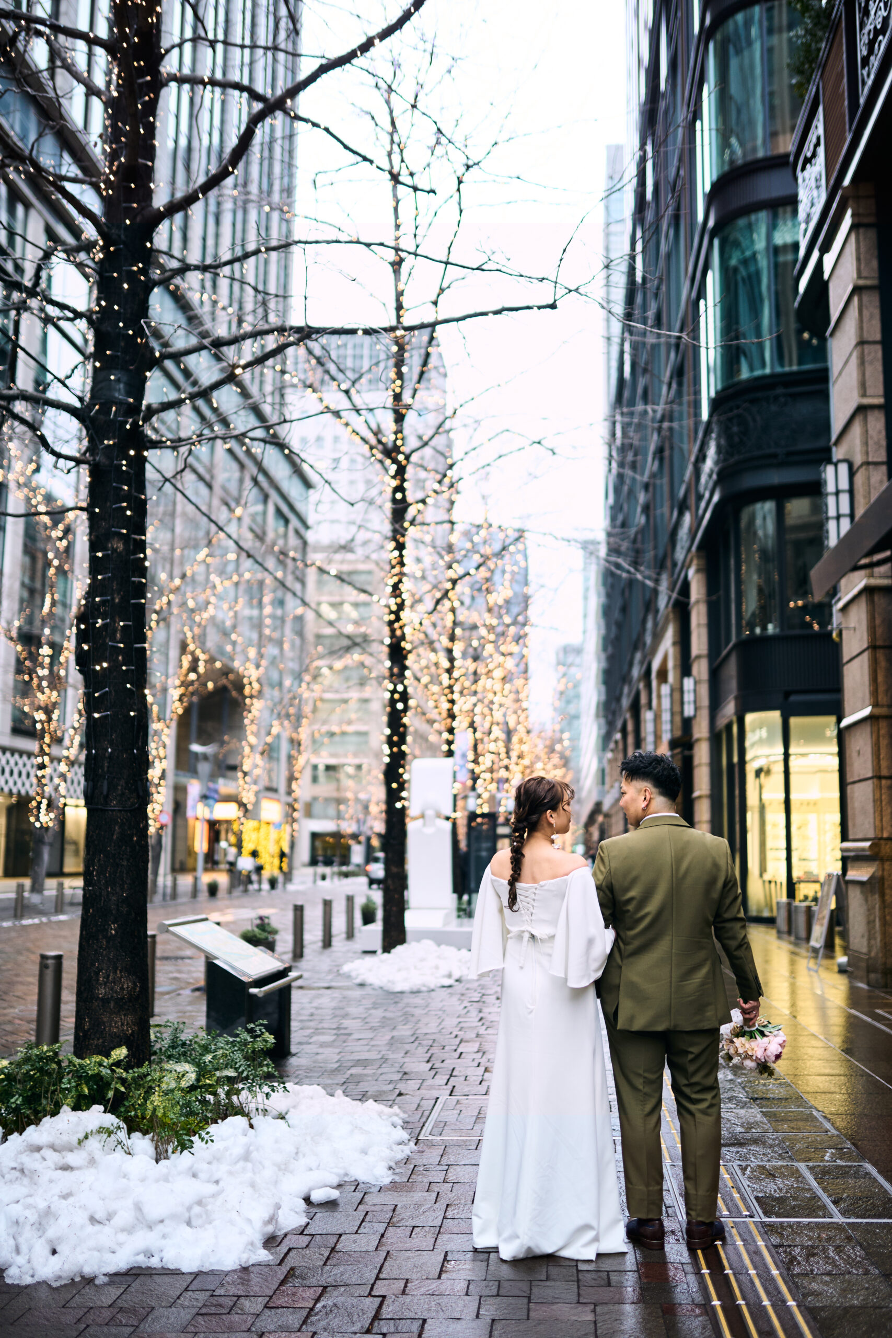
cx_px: 446
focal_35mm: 35
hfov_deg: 37.9
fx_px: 1301
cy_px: 669
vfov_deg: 54.4
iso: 320
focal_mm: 35
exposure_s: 1/400
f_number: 1.4
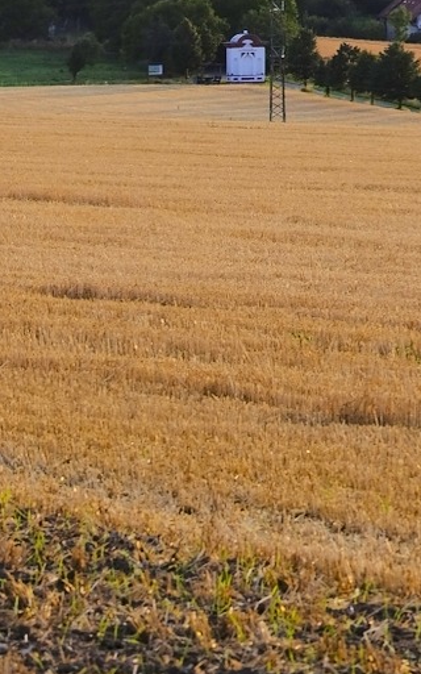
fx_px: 12006
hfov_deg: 2.0
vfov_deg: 3.2
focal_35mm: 654
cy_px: 900
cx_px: -350
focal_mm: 200
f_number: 16
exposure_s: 1/20
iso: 100
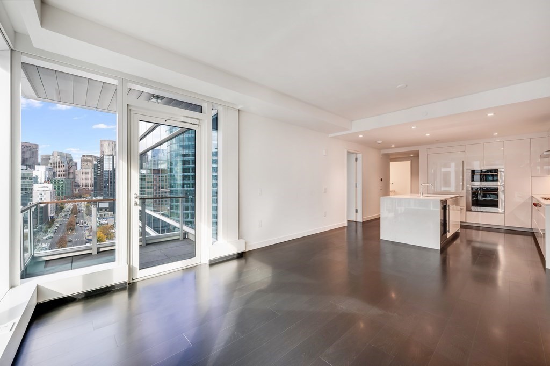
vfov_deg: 81.1
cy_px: 183
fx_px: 214
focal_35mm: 14
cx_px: 275
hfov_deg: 104.3
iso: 100
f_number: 8
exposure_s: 1/30
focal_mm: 14
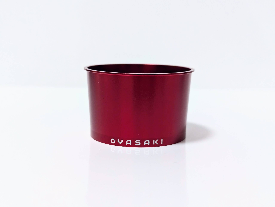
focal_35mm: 48
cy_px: 104
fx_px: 382
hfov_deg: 39.6
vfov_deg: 30.3
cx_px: 138
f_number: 1.85
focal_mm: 6.81
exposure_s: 1/25
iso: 128
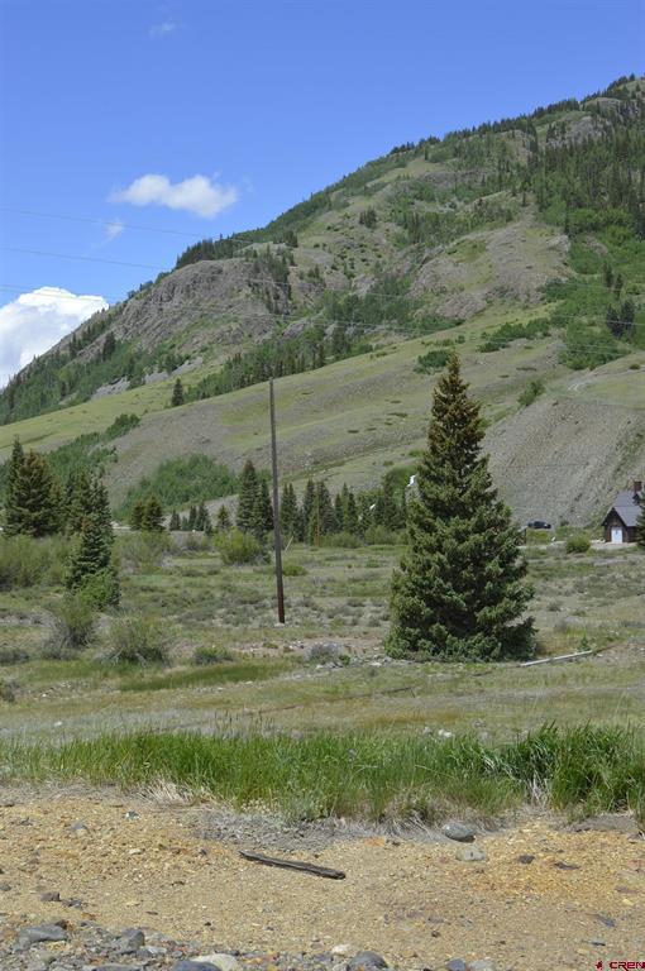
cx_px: 322
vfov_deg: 42.4
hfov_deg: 28.9
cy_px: 486
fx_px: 1253
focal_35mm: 46
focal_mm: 31
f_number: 8
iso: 100
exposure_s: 1/250
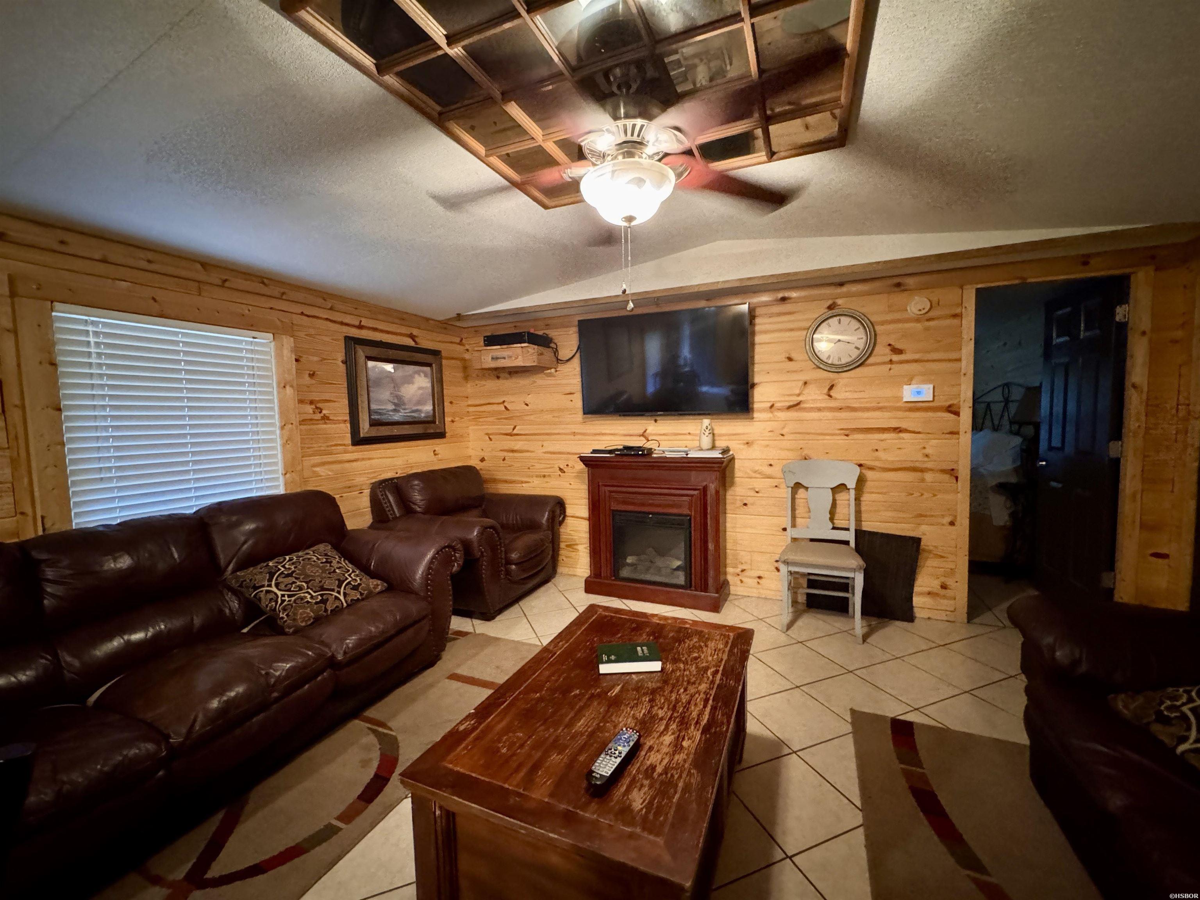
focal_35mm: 14
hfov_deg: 102.1
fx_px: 485
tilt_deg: -4.4
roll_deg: +0.9
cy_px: 450
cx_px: 600
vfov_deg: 85.7
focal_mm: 2.22
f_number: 2.2
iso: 1250
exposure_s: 1/30
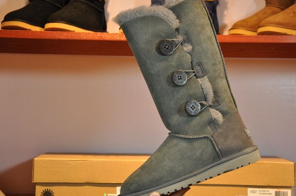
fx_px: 1031
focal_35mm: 126
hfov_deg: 16.3
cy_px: 96
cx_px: 157
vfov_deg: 10.9
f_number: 8
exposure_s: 1/80
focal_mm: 75
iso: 800
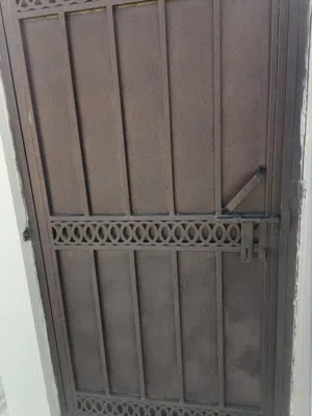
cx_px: 156
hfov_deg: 53.1
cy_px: 208
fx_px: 312
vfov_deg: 67.3
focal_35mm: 26
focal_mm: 5.3
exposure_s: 1/223
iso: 50
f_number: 1.8
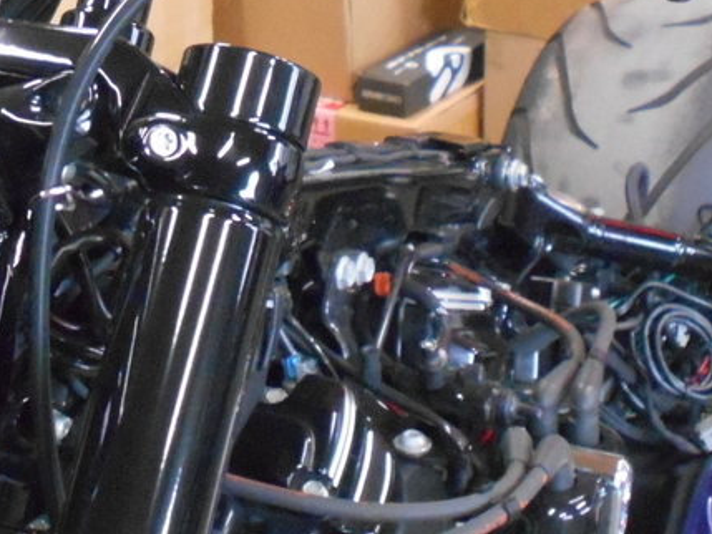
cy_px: -60
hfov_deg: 18.0
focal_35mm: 109
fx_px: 2243
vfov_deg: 13.3
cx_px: 289
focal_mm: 6.7
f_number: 3.9
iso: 800
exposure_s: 1/25
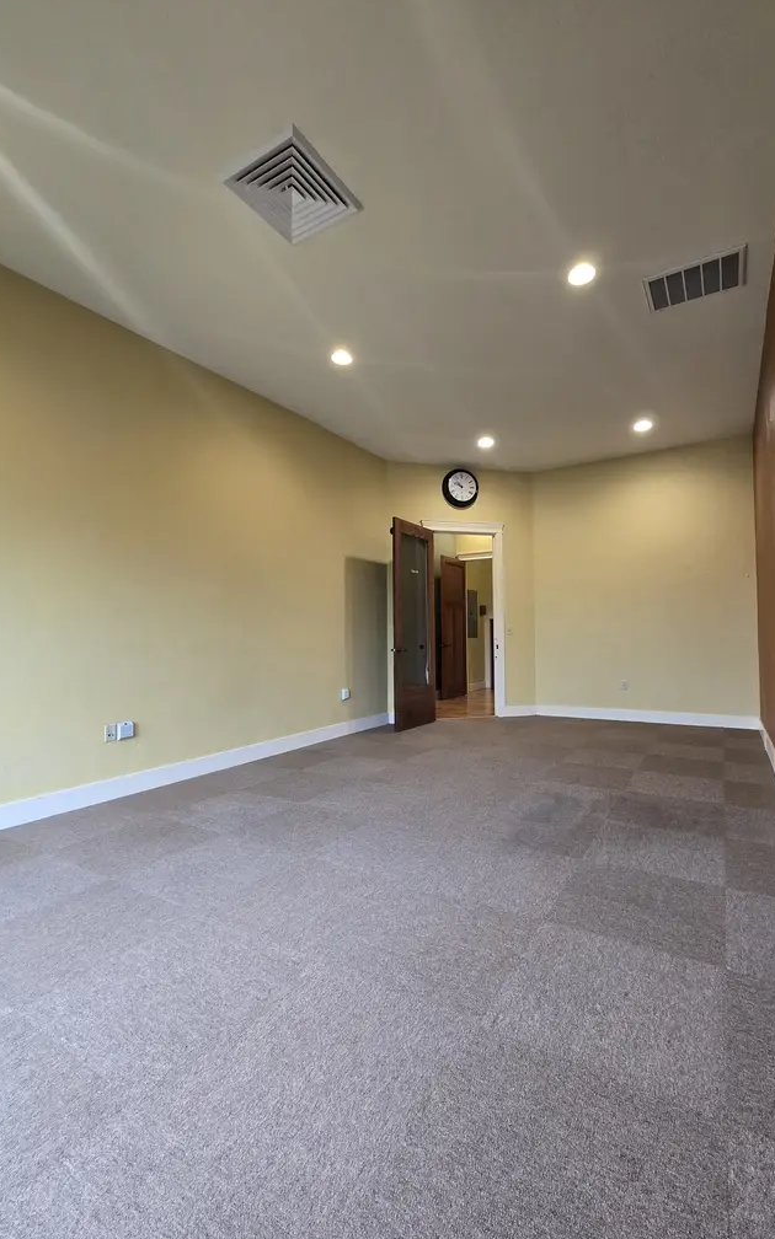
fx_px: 473
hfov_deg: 78.4
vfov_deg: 105.3
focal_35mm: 14
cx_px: 424
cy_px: 618
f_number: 2.2
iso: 200
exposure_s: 1/60
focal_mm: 2.2
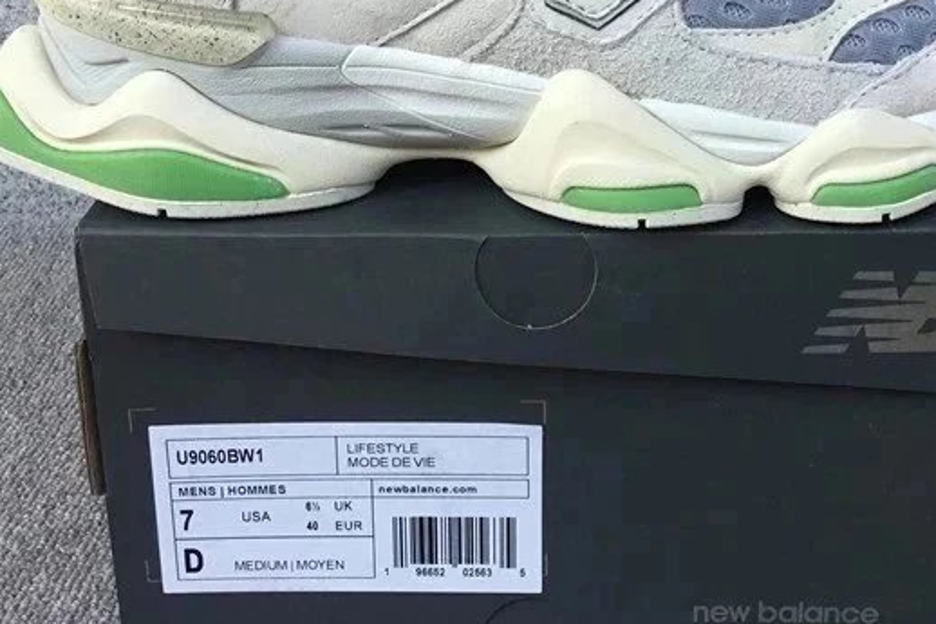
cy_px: 151
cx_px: 567
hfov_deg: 35.5
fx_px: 1455
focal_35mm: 56
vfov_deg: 23.9
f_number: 2.4
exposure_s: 1/377
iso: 25
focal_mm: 3.3
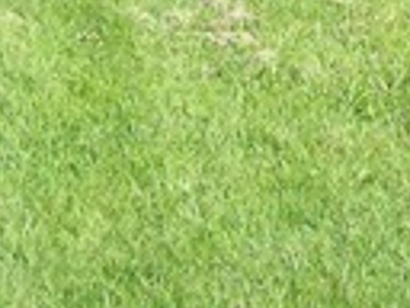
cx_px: 612
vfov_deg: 7.7
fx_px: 2132
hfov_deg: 10.6
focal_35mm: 180
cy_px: -417
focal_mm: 6
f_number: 2.7
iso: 80
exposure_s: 1/563
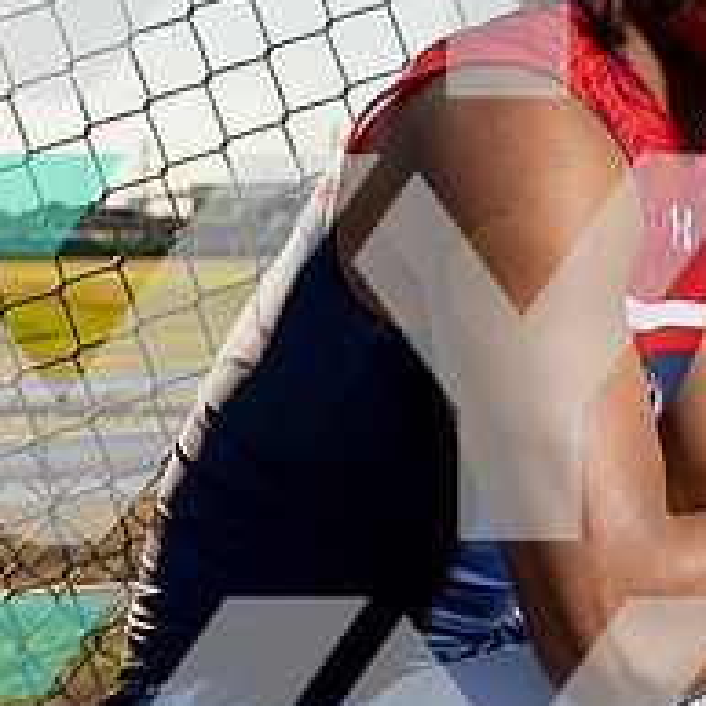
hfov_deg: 16.3
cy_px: 349
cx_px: 673
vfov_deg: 16.6
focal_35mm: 105
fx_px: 2423
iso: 100
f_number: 6.3
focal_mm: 41
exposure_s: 1/250
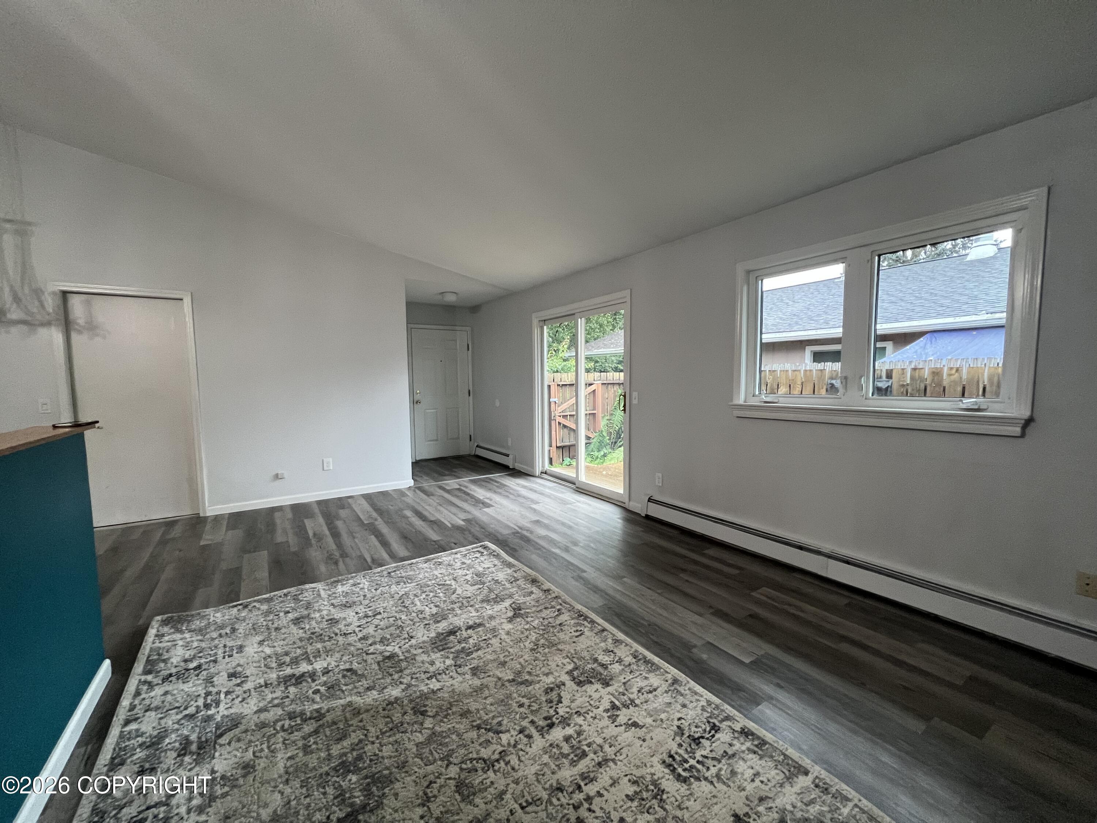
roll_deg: +0.5
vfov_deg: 89.9
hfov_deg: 106.2
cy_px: 412
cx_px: 548
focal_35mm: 13
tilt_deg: -5.2
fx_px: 412
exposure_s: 1/60
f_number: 1.8
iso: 320
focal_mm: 1.57
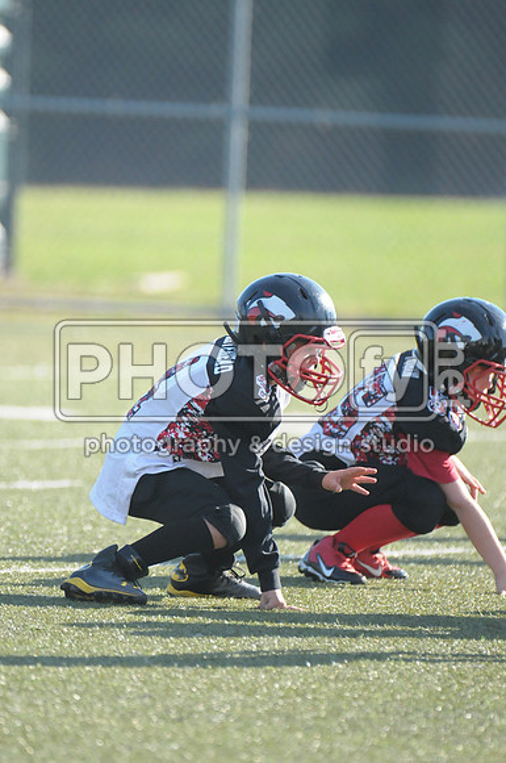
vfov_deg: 3.9
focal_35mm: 525
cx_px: 253
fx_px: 11101
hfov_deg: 2.6
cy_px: 382
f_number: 4
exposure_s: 1/3200
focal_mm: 350
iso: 1600
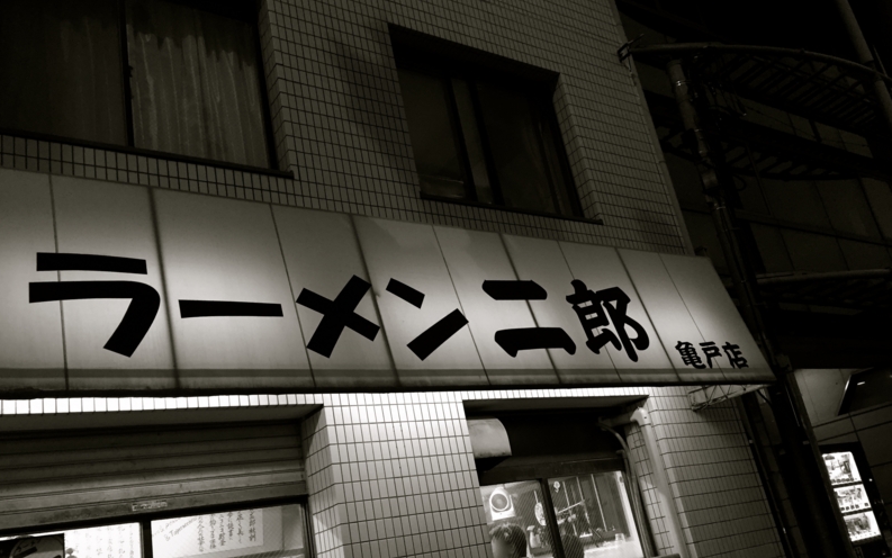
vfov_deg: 40.5
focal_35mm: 31
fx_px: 754
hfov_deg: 61.2
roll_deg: +10.4
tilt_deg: +19.7
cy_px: 320
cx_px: 444
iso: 125
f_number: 2.2
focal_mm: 4.15
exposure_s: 1/30
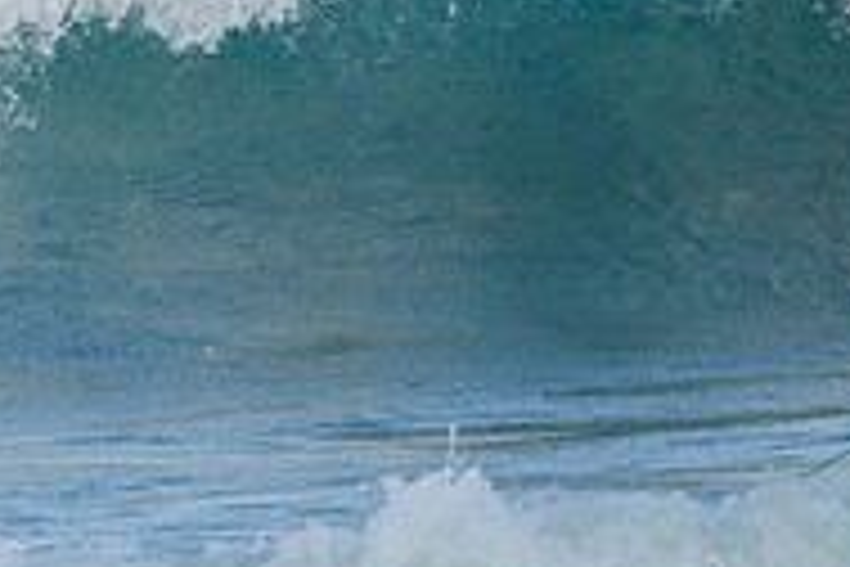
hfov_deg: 0.8
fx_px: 57961
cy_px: -223
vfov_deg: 0.6
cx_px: -441
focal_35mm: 2455
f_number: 11
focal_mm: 800
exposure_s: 1/1600
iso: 1600
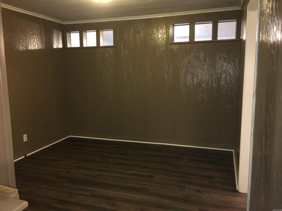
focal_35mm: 29
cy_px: 106
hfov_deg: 61.7
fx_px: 236
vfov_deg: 48.2
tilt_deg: -7.7
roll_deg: +0.8
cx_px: 141
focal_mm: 4.15
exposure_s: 1/16
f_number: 2.2
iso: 250
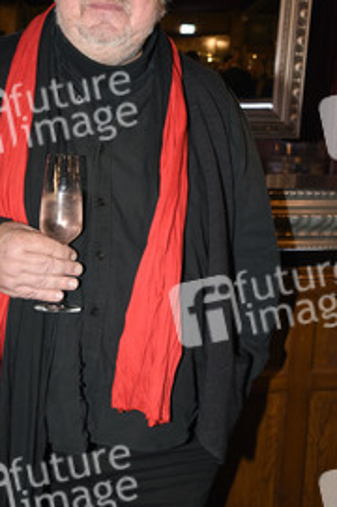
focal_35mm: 59
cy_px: 210
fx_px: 831
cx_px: 95
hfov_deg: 22.8
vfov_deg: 33.9
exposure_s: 1/60
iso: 2500
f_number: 6.3
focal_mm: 40
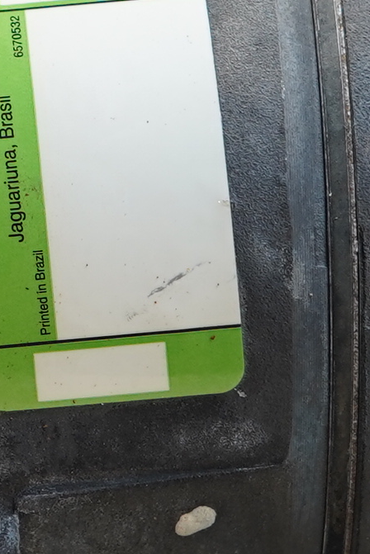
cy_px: 337
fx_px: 2895
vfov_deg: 10.9
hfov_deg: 7.2
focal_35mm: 188
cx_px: -135
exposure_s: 1/60
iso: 250
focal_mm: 28
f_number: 4
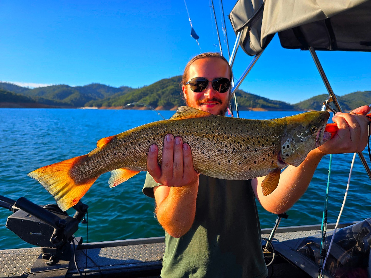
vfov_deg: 58.9
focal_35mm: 23
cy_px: 139
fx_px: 247
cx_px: 186
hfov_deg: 73.9
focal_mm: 6.3
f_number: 1.7
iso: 12
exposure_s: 1/476
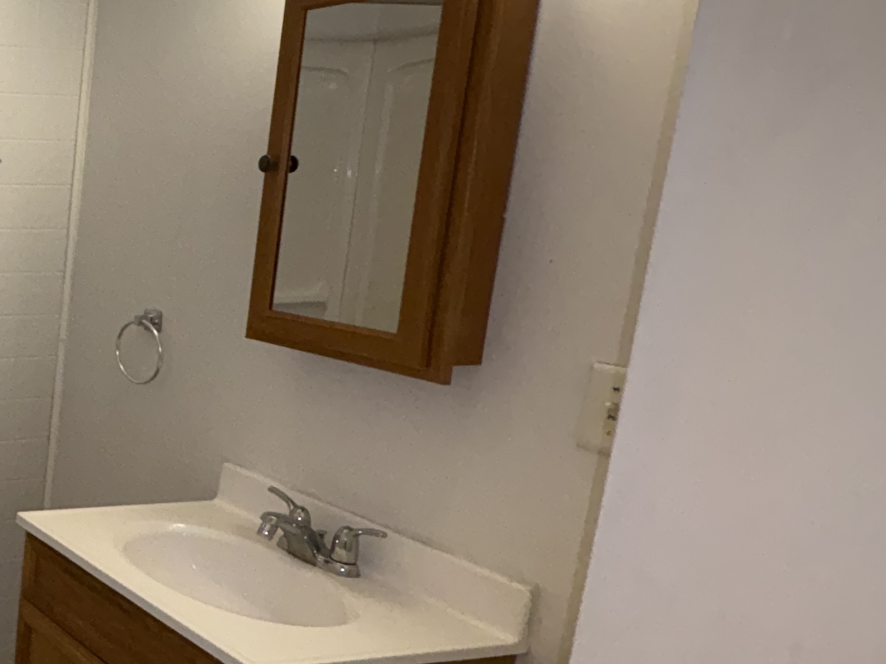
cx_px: -296
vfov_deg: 36.0
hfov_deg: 33.0
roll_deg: -0.7
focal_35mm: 40
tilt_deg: -9.7
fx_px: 1024
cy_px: 340
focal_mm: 2.22
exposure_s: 1/120
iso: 125
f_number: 2.2
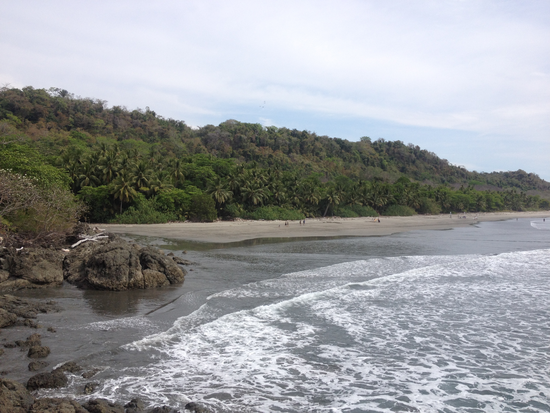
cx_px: 275
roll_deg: +0.3
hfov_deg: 52.6
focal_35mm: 35
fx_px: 556
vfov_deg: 40.7
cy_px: 206
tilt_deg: -3.1
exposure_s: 1/2208
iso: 50
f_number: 2.4
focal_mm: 4.28
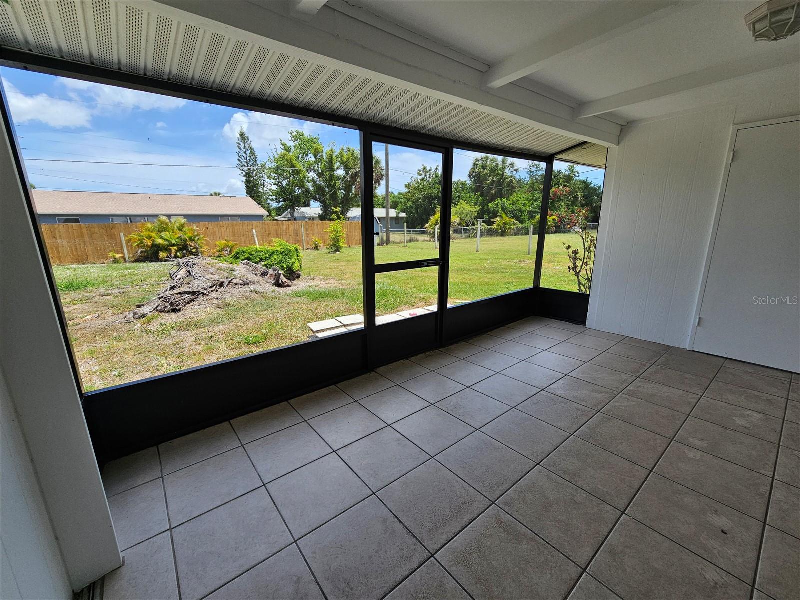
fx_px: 300
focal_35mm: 13
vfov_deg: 89.9
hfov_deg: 106.2
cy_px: 300
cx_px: 400
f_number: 2.2
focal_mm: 2.2
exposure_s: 1/825
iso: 64
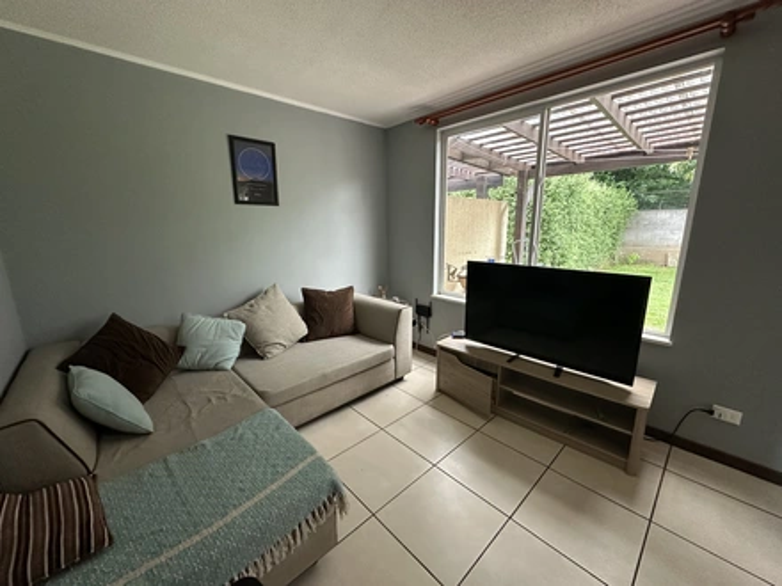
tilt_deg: -11.3
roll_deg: +1.1
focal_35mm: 14
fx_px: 316
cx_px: 391
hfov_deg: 102.1
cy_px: 293
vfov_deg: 85.7
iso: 640
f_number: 2.2
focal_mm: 2.22
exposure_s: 1/60
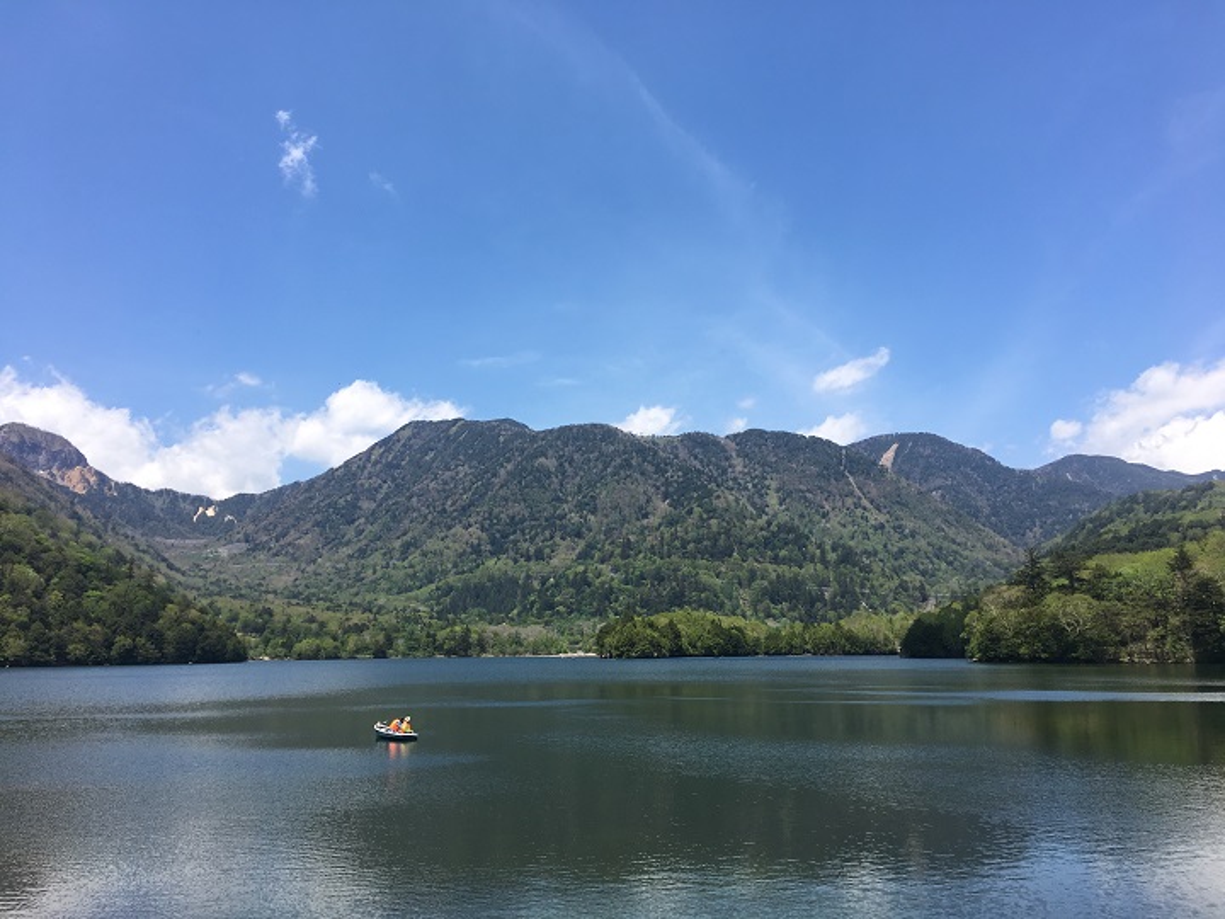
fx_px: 1026
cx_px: 612
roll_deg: +0.3
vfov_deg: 48.2
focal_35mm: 29
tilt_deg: +10.5
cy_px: 460
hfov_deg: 61.7
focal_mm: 4.15
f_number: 2.2
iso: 25
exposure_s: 1/1350
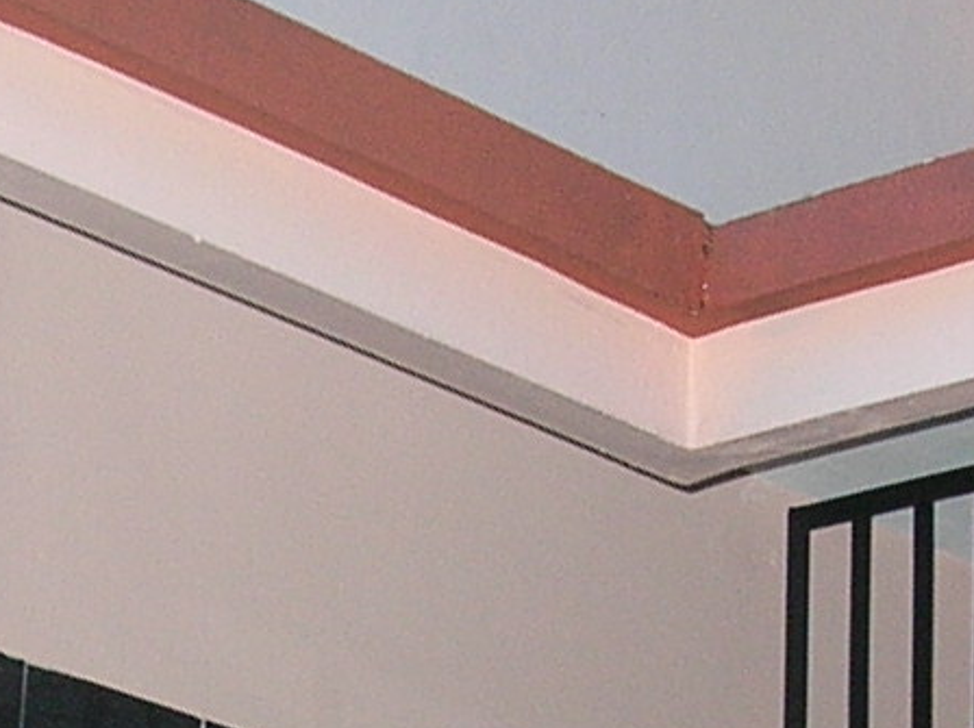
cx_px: 546
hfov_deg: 10.8
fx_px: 5172
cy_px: 1139
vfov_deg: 7.9
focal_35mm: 184
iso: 75
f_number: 2.7
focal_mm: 6
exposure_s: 1/60.1
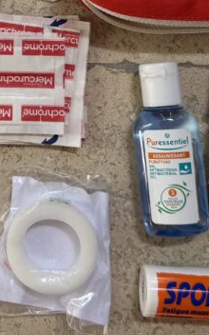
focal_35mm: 74
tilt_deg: -85.6
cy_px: 21
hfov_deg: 17.1
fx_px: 674
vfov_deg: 26.7
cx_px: -20
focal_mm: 6.76
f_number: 1.78
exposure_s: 1/121
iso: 64
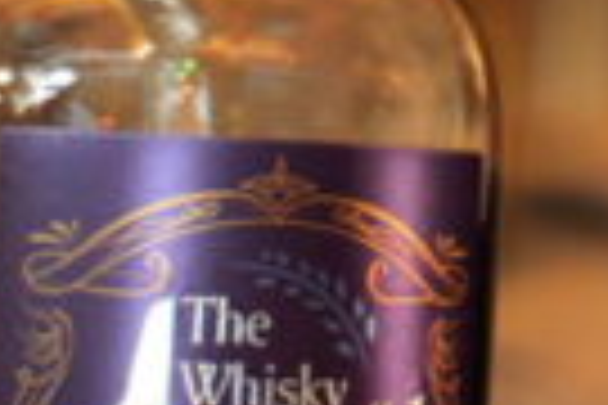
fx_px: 3969
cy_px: -220
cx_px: 1513
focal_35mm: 235
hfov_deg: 8.0
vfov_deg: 5.8
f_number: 2.8
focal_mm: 31
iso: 3200
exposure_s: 1/50
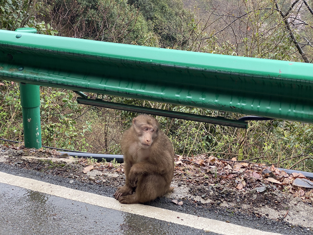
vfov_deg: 28.0
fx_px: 470
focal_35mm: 52
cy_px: 118
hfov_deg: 36.8
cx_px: 156
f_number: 2
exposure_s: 1/122
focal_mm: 6
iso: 32
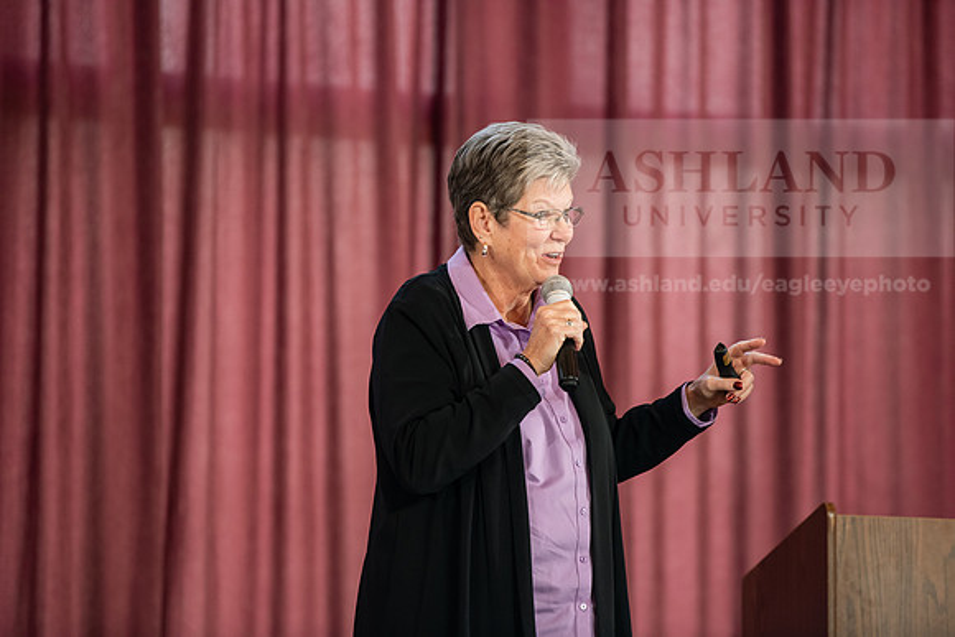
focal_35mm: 190
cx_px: 478
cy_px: 318
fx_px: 5041
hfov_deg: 10.8
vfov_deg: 7.2
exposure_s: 1/200
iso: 1600
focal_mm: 190
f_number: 3.2
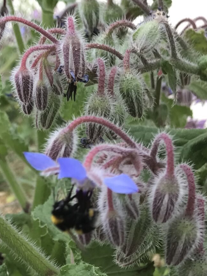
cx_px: 28
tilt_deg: -30.1
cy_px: 294
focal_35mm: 83
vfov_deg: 22.4
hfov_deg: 17.6
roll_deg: +2.1
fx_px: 662
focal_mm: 3.99
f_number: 1.8
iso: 20
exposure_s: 1/140
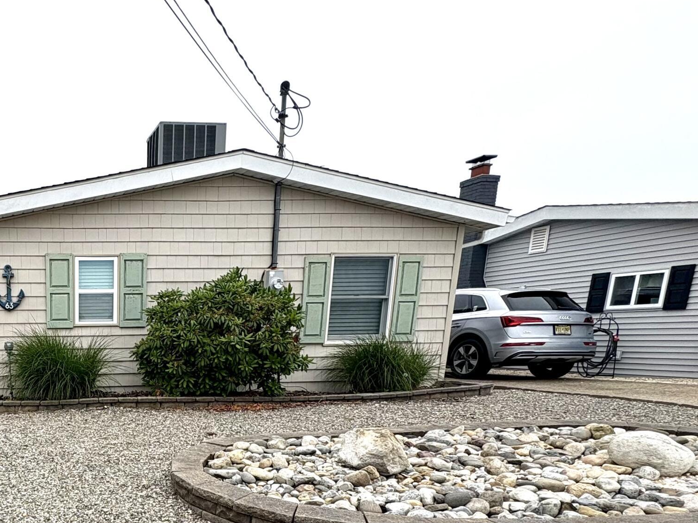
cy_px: 457
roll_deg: +1.7
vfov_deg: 45.7
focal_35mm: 28
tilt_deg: -12.0
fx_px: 565
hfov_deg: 53.9
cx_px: 49
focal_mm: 2.22
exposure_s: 1/1346
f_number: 2.2
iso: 50
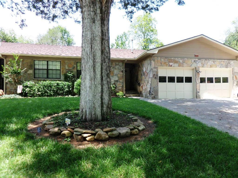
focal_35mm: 24
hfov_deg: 71.6
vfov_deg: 56.8
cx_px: 119
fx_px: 165
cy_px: 89
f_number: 3.1
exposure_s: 1/250
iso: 80
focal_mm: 4.3
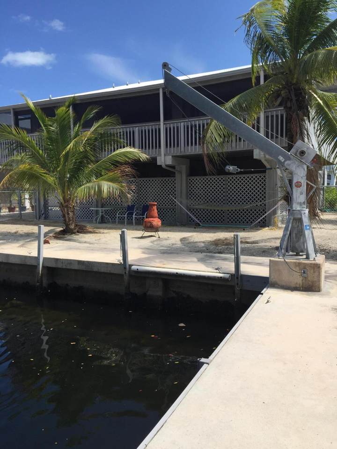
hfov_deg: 48.2
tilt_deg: -5.9
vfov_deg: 61.7
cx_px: 168
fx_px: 376
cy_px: 224
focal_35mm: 29
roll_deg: -1.1
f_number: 2.2
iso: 32
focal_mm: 4.15
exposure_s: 1/2639
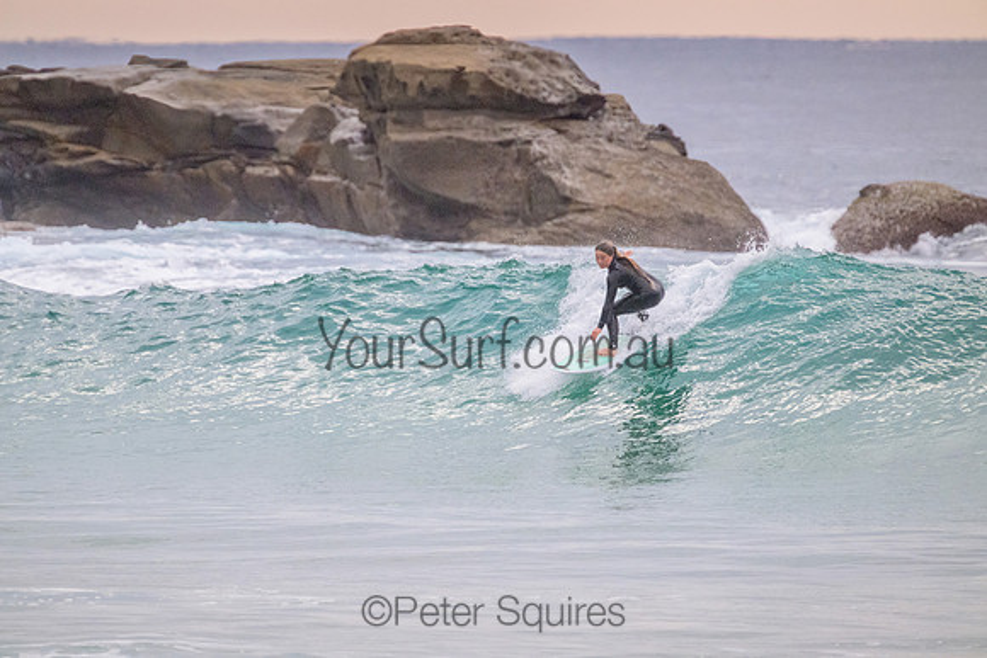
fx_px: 21937
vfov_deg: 1.7
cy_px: 329
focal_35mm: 800
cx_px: 494
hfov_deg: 2.6
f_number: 11
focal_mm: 800
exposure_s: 1/1250
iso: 4500
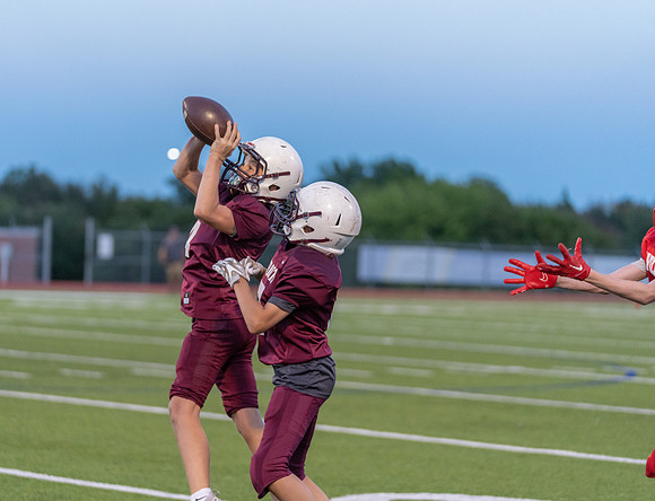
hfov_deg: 13.9
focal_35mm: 141
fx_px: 2686
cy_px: 249
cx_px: 277
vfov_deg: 10.7
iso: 3200
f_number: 2.8
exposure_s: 1/1250
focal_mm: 128
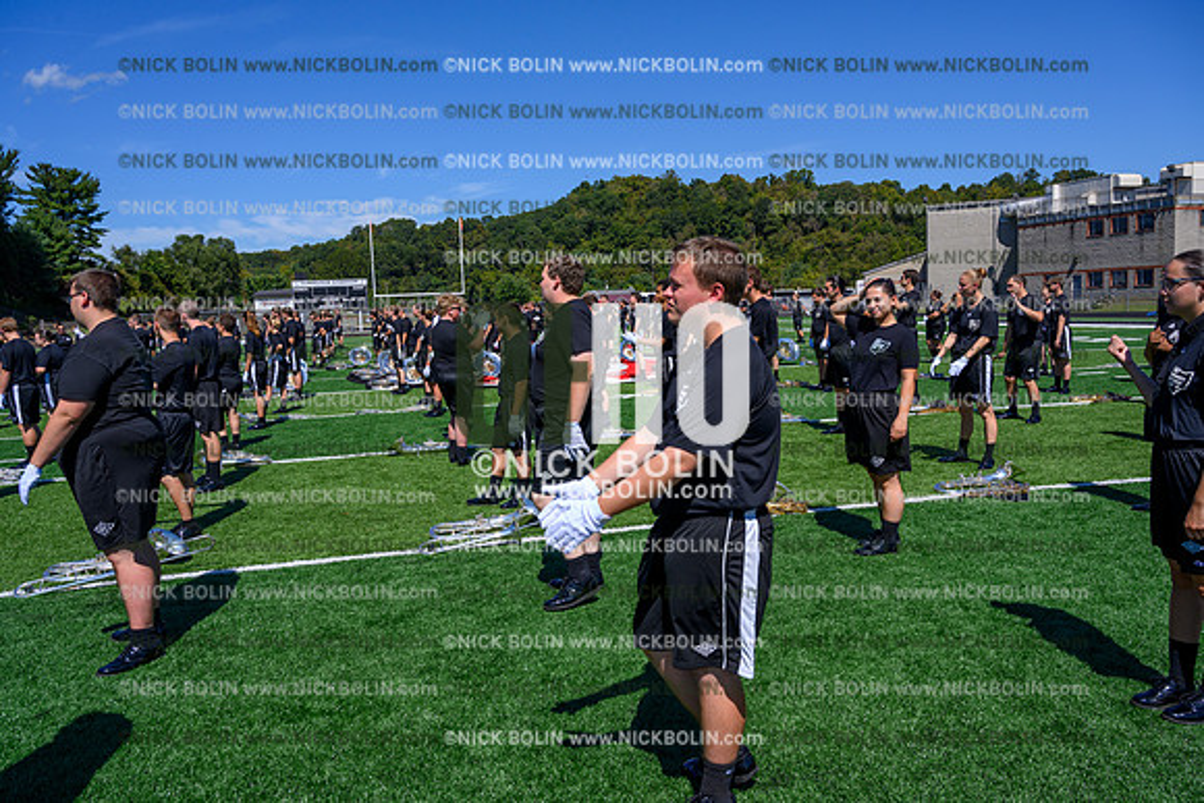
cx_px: 602
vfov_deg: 45.7
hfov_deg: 64.5
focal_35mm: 28
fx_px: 953
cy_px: 402
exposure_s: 1/500
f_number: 8
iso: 160
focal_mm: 28.5
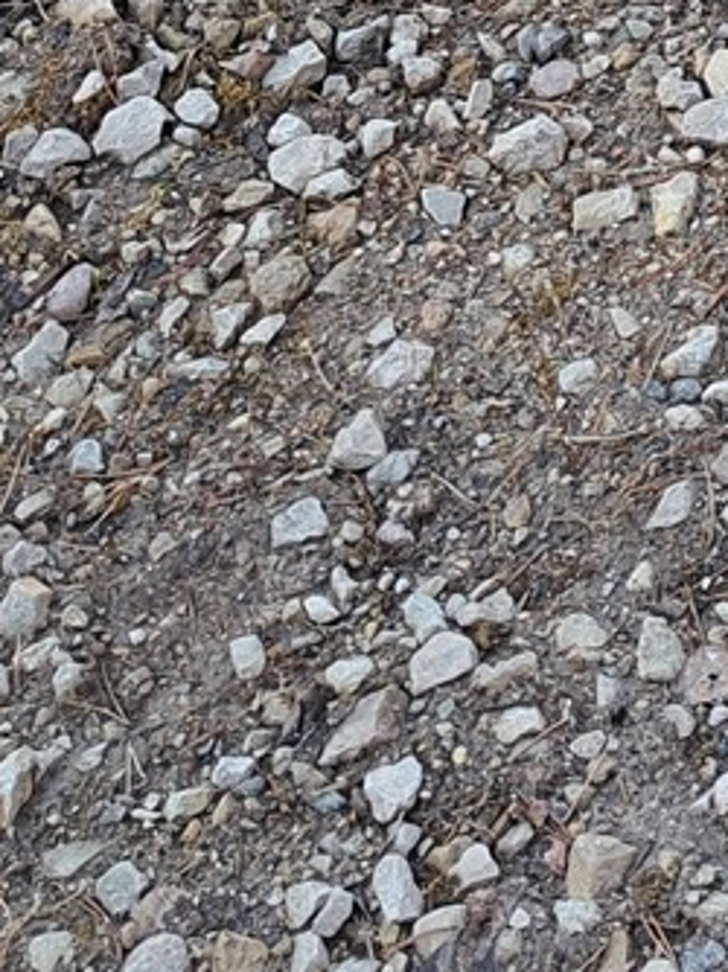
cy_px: -1286
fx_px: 3229
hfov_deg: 11.9
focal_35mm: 115
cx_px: 1302
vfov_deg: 13.3
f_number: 1.8
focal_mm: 5.23
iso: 50
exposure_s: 1/100
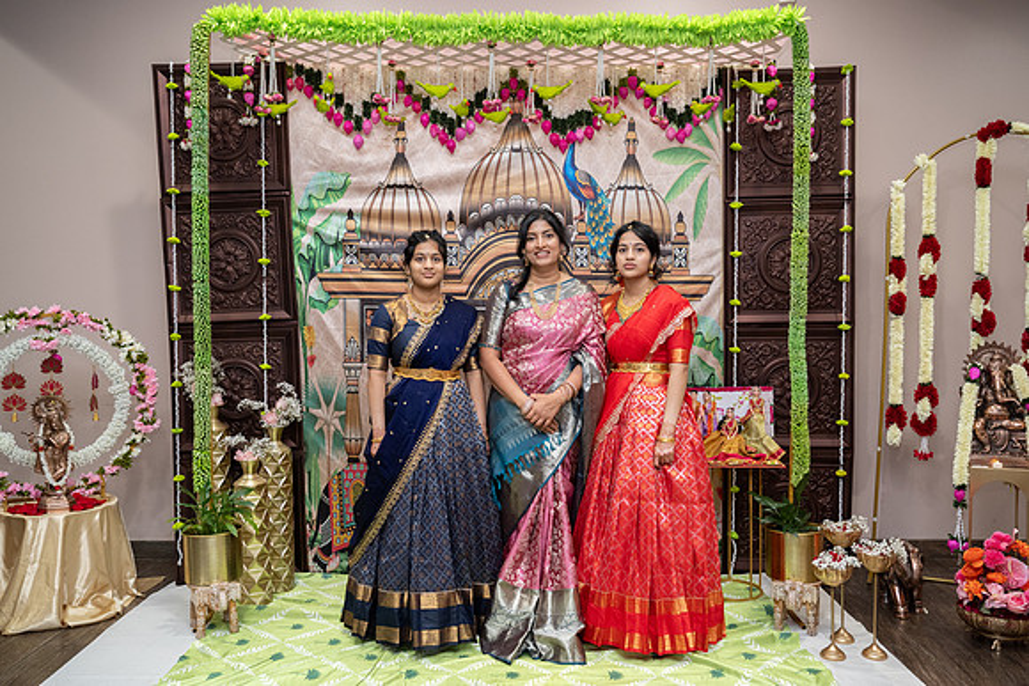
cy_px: 343
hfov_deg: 60.8
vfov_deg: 42.7
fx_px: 877
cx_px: 514
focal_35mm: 31
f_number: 3.5
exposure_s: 1/160
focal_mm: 30.5
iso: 1000
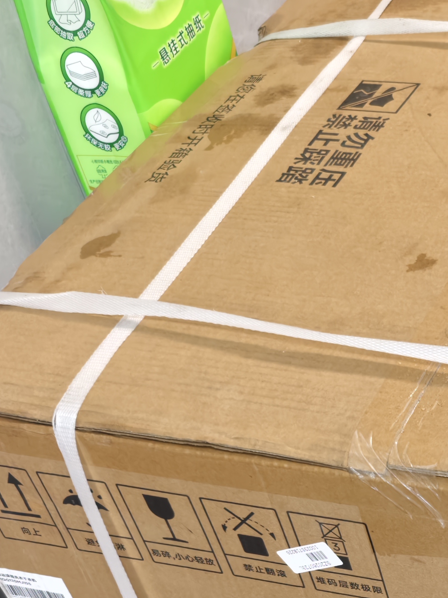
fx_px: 1208
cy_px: 567
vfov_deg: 26.6
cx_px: 533
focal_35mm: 70
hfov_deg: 19.8
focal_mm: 8.67
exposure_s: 1/100
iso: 1306
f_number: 1.75
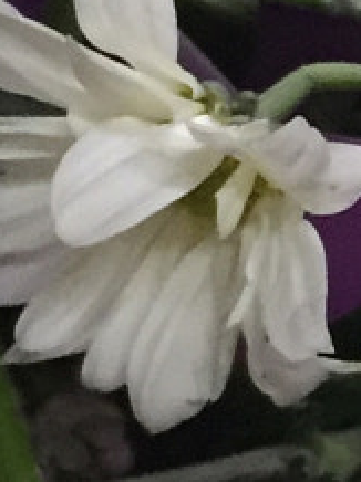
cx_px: 1059
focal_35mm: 213
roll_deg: -1.4
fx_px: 2968
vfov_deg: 9.3
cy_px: 237
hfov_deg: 6.4
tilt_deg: -29.2
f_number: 2.2
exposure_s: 1/30
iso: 200
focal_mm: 4.15
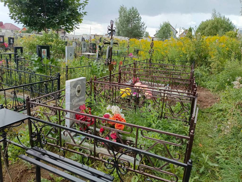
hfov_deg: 69.4
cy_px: 91
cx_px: 121
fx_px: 175
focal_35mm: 25
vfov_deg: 54.9
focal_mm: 4.76
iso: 110
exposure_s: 1/264
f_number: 1.69
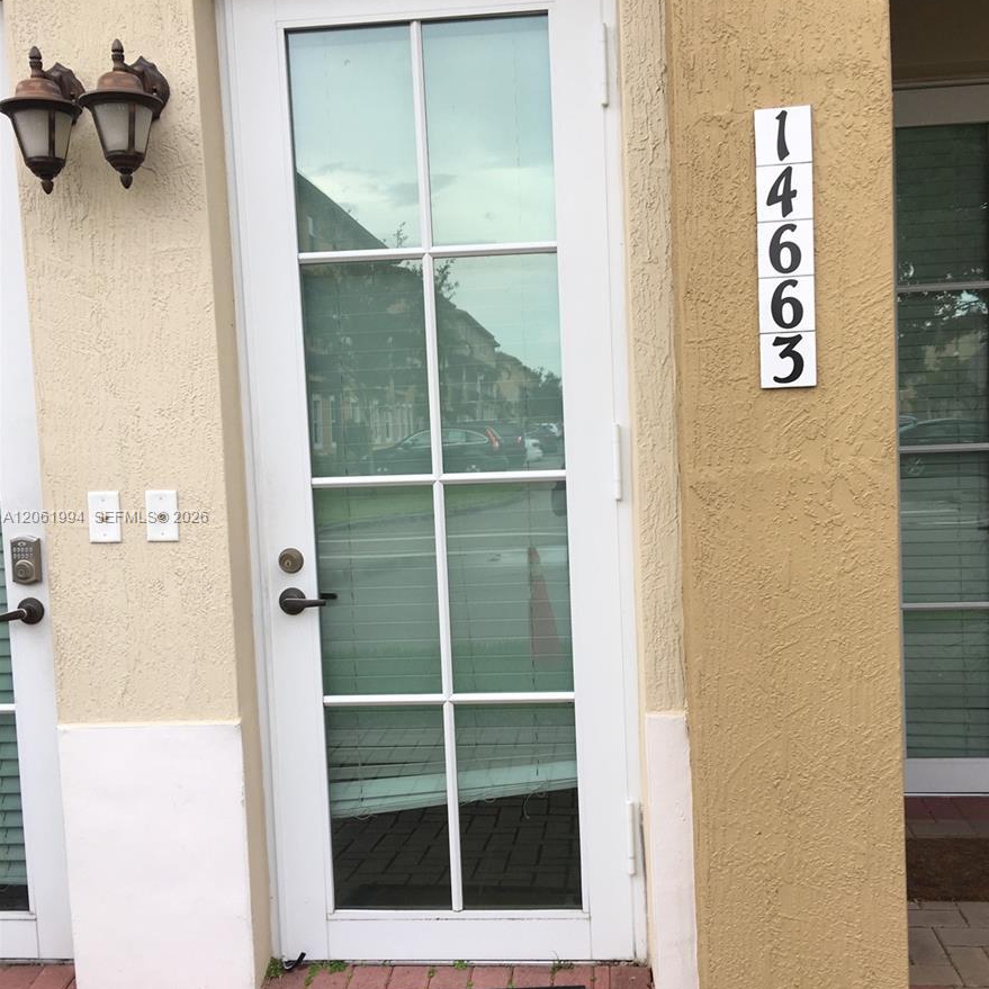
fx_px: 1131
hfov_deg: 47.2
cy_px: 518
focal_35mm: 35
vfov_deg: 47.2
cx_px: 505
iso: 25
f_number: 2.2
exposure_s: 1/140
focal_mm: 4.15
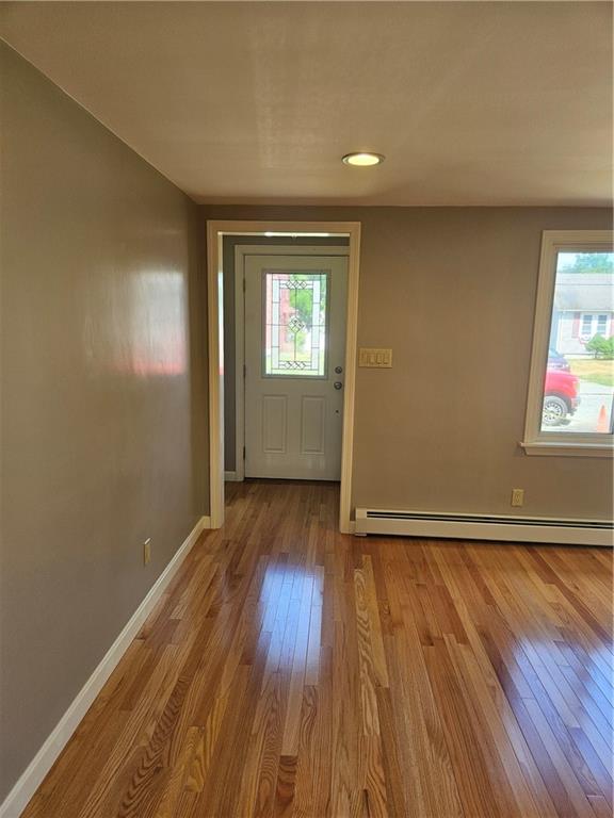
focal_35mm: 23
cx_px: 307
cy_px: 409
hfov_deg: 58.9
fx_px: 544
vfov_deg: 73.9
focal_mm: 5.4
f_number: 1.8
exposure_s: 1/120
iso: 80
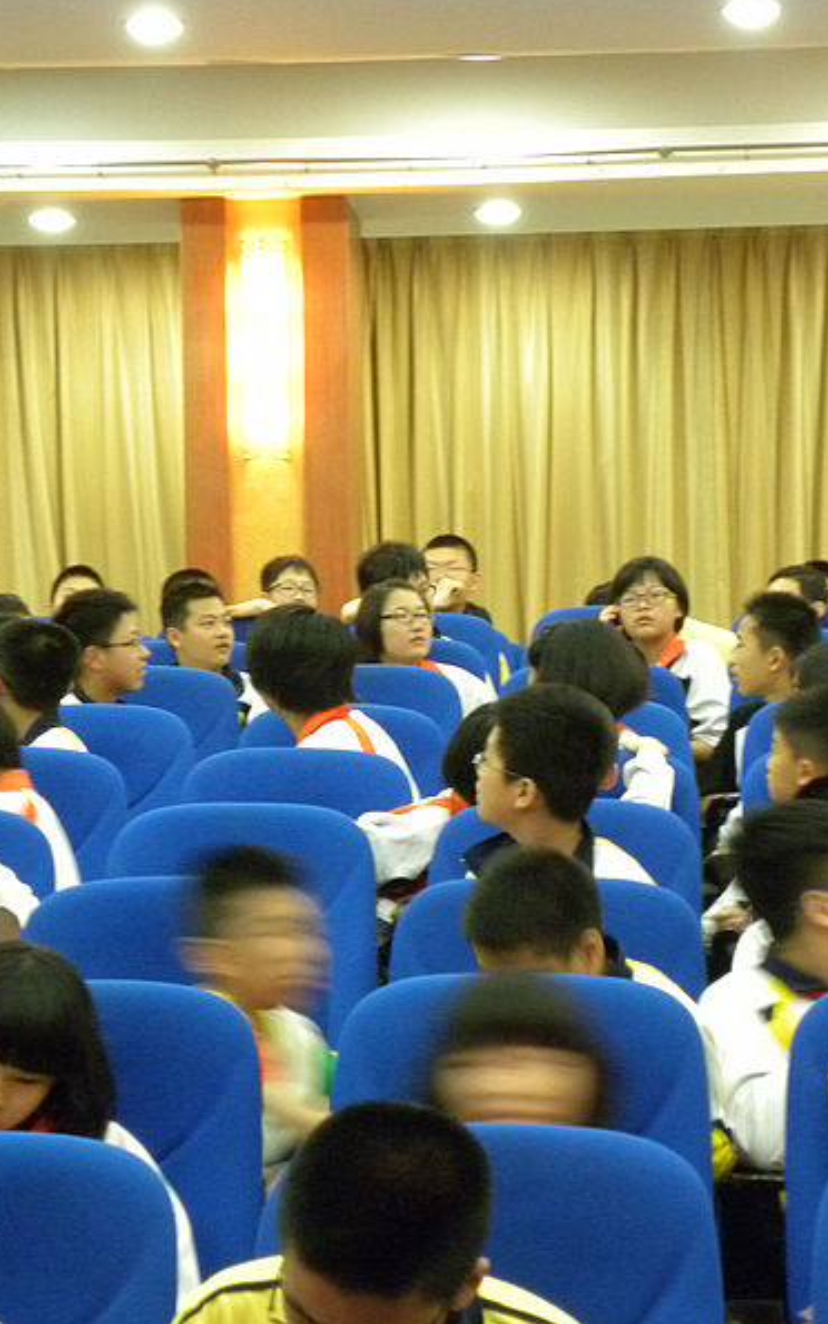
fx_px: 3393
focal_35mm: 94
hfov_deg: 13.9
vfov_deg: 22.1
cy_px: 659
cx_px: 483
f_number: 3.5
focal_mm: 11.8
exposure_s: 1/9.6
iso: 428
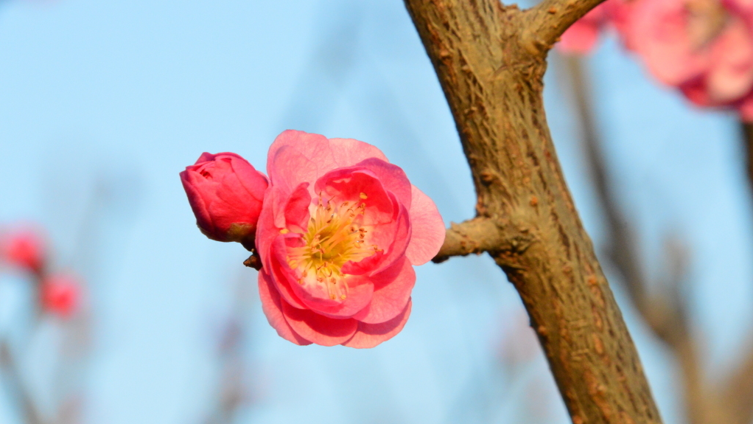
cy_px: 241
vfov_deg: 2.6
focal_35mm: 472
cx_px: 376
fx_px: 9425
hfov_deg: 4.6
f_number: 20
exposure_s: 1/250
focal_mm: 300
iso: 2200
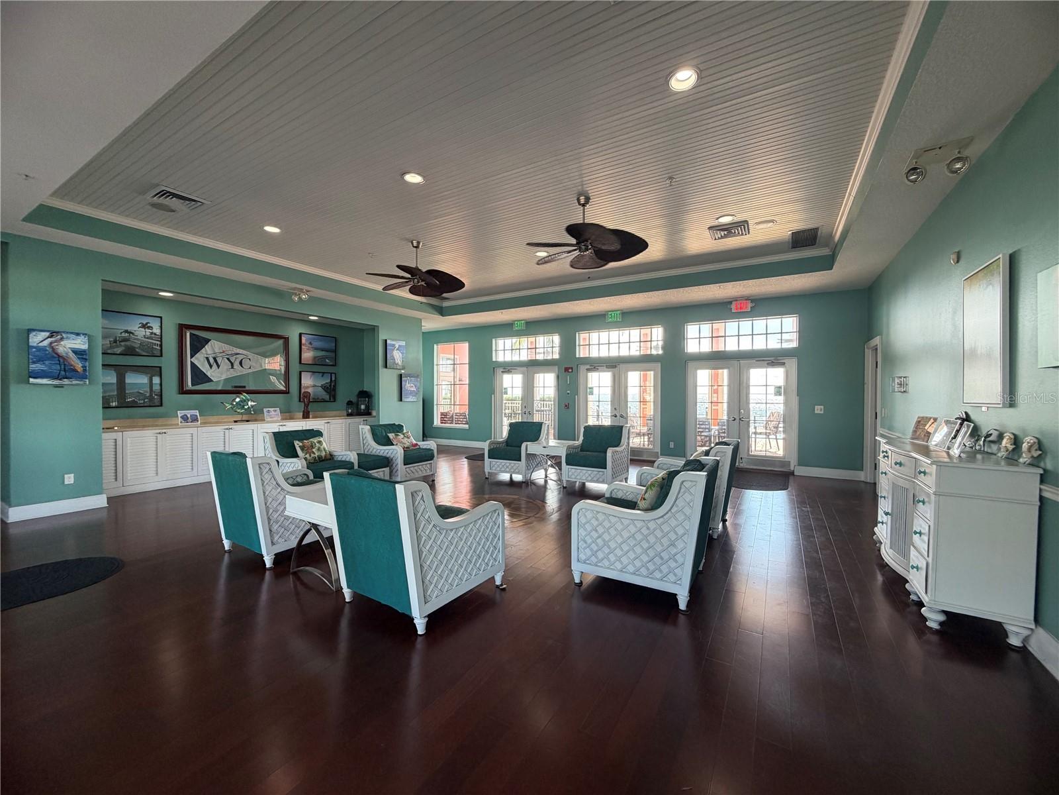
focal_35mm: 14
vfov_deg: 85.7
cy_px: 398
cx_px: 530
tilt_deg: -1.4
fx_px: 428
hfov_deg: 102.1
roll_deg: -0.3
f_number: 2.2
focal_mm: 2.22
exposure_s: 1/121
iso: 160
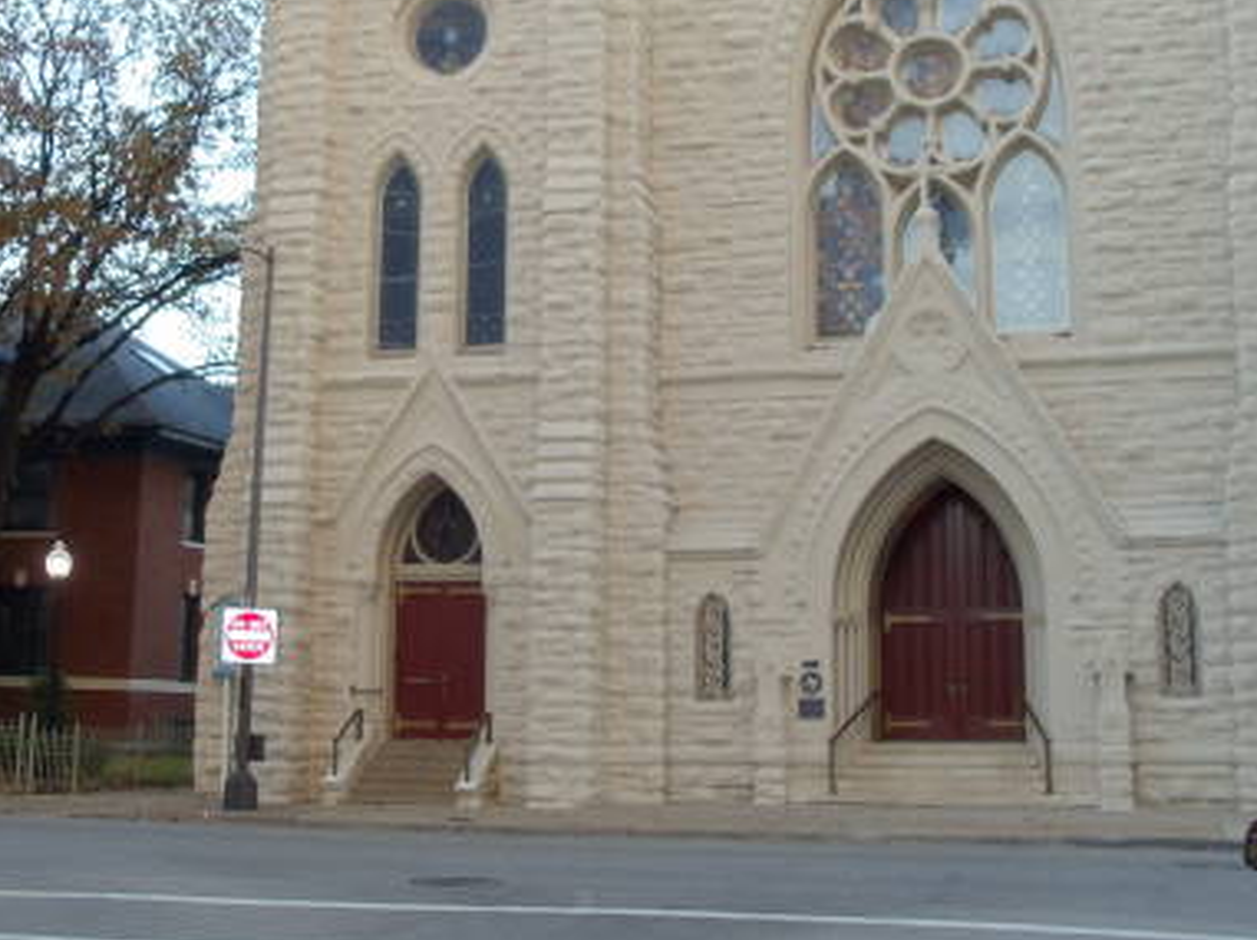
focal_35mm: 74
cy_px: 290
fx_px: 2685
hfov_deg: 26.3
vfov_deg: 19.8
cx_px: 521
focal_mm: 6
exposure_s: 1/60
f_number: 3.5
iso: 200
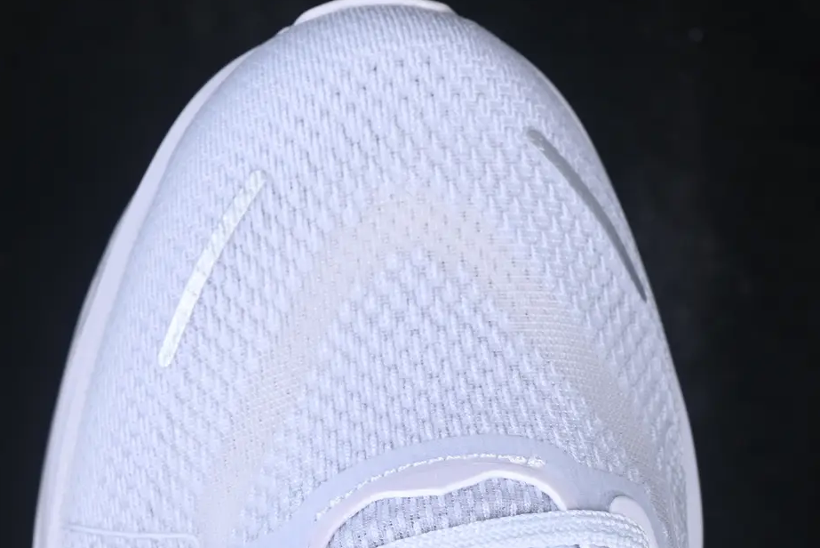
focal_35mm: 130
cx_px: 395
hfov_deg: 15.8
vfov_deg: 10.5
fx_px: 2962
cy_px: 429
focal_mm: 50
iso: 160
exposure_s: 1/80
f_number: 7.1
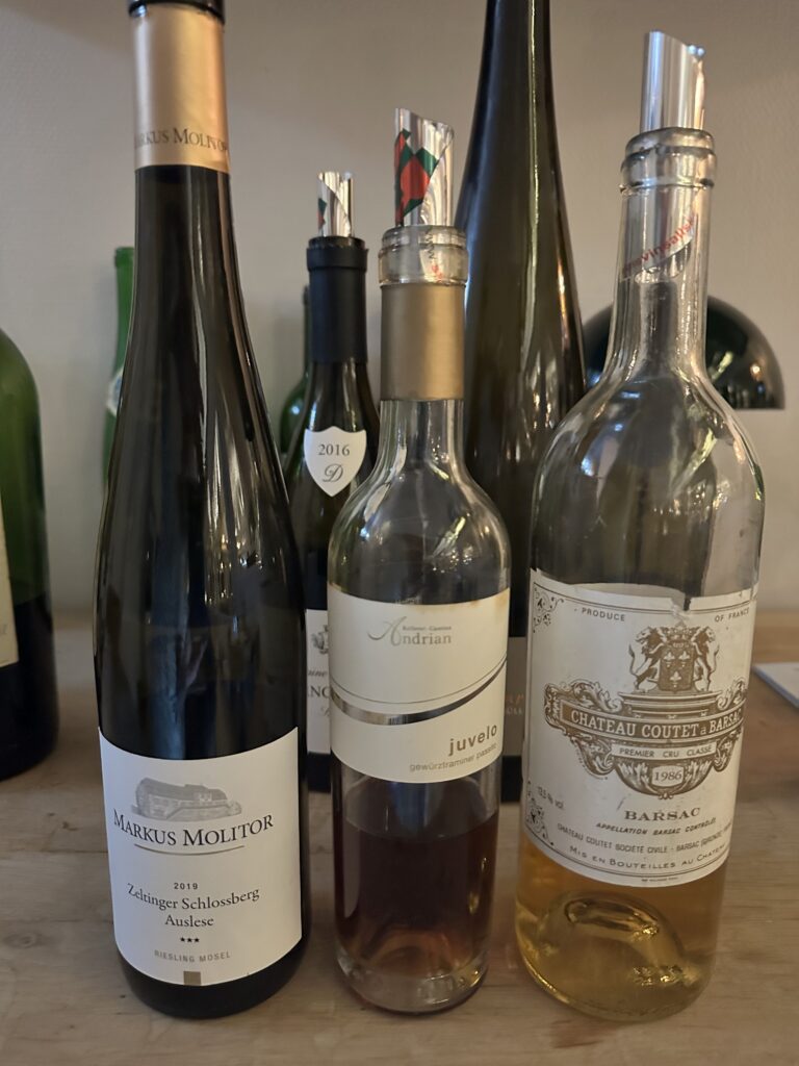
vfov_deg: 71.6
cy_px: 533
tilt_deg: -12.2
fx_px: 739
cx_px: 400
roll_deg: -0.8
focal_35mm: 24
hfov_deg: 56.8
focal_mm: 6.86
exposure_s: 1/25
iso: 1000
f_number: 1.78
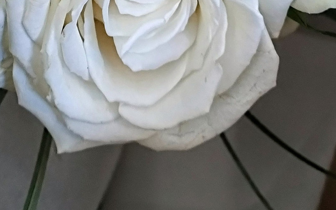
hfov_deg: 19.5
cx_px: 101
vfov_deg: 11.2
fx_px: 971
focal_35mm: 106
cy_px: -215
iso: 1056
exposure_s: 1/50
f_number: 1.7
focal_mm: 4.71
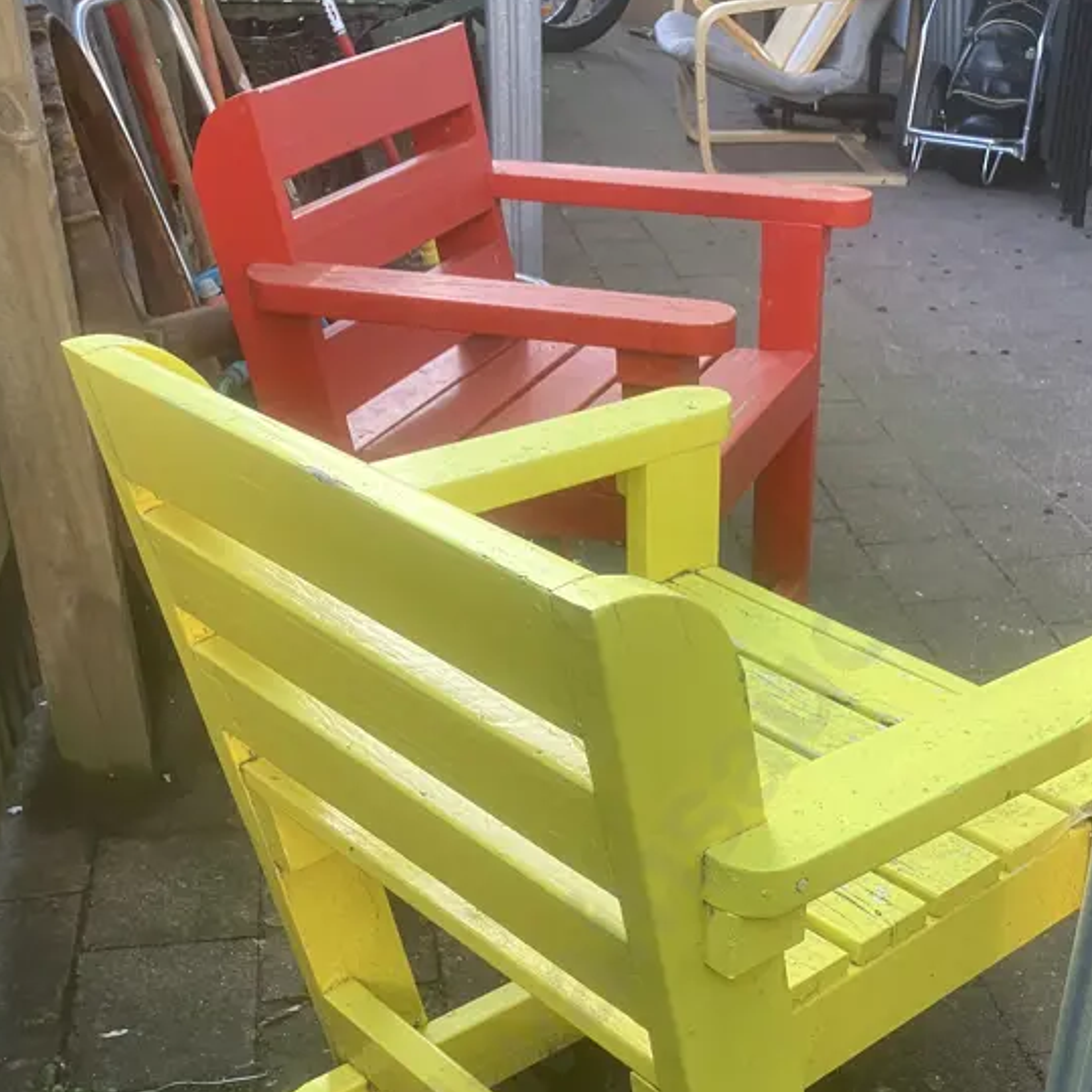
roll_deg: -2.7
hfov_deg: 35.8
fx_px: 1677
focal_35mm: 47
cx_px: 687
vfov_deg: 35.1
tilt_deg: -31.0
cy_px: 847
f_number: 1.8
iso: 80
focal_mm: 3.99
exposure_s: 1/80
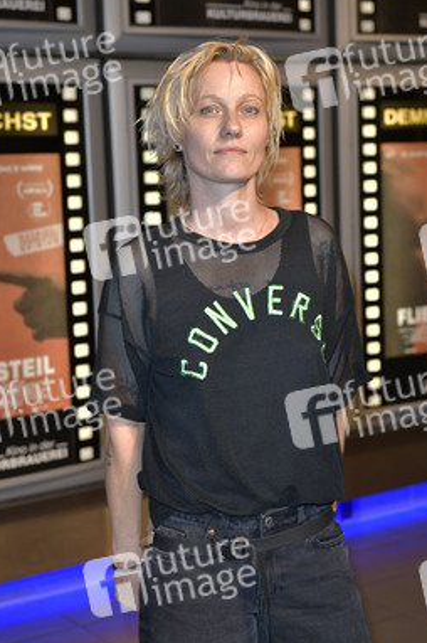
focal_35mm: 65
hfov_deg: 20.9
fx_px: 1158
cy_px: 325
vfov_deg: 31.0
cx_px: 219
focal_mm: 62
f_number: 5
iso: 1250
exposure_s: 1/160
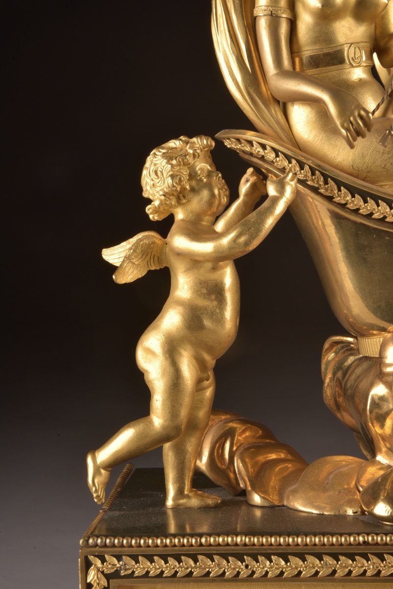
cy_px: 294
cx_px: 196
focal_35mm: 122
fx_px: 1996
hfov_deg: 11.2
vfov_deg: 16.8
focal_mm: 122
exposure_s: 1/125
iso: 400
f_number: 25
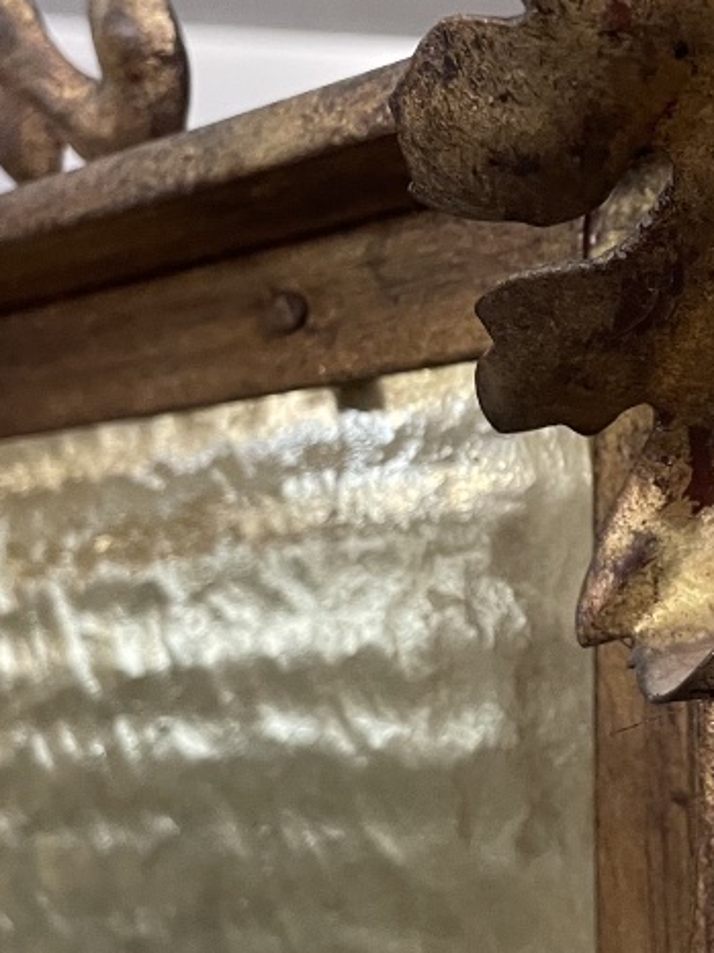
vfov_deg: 28.9
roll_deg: -0.6
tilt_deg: +9.5
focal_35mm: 67
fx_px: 1844
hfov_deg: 21.3
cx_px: 683
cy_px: 378
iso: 320
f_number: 1.6
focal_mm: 4.2
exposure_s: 1/50
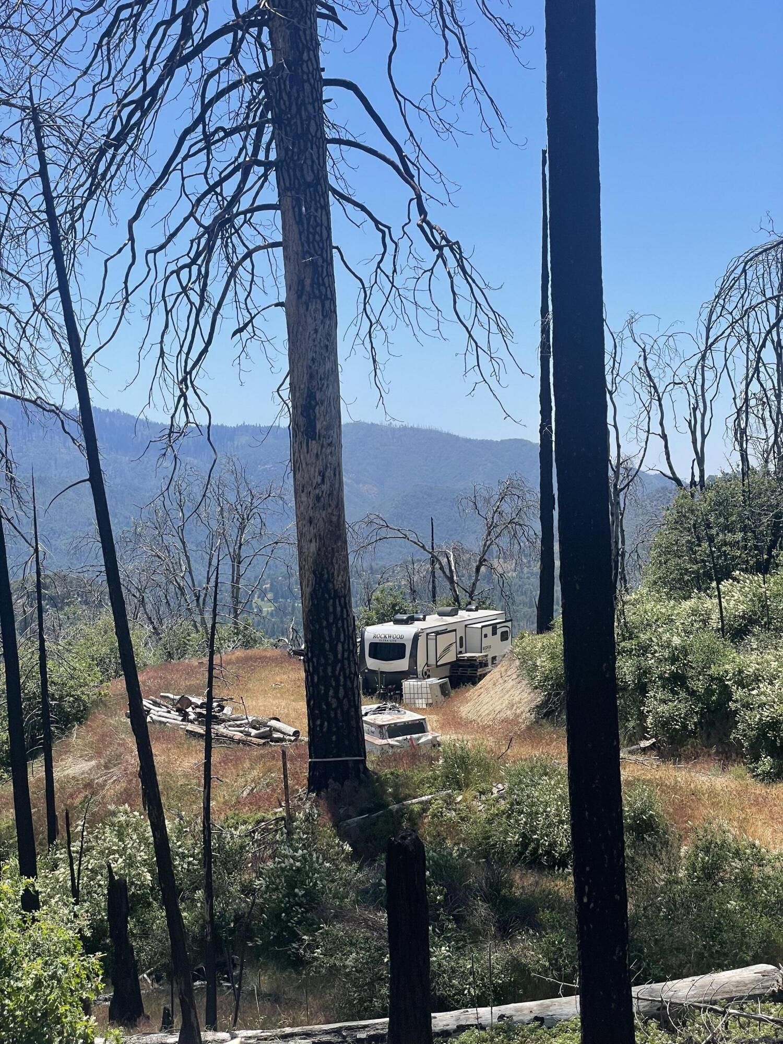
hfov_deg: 28.0
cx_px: 392
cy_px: 522
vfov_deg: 36.8
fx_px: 1568
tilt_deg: -1.4
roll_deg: +1.1
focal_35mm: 52
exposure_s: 1/1546
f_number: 2
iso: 25
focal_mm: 6
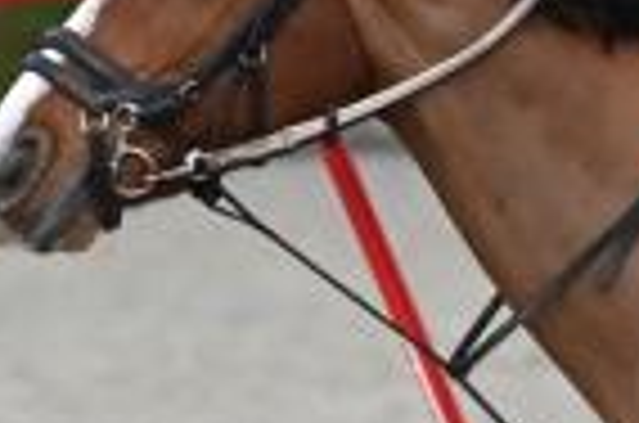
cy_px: 387
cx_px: 562
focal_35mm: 873
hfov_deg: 2.4
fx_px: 15461
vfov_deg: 1.6
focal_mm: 155
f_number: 4.8
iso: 2500
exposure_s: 1/1250
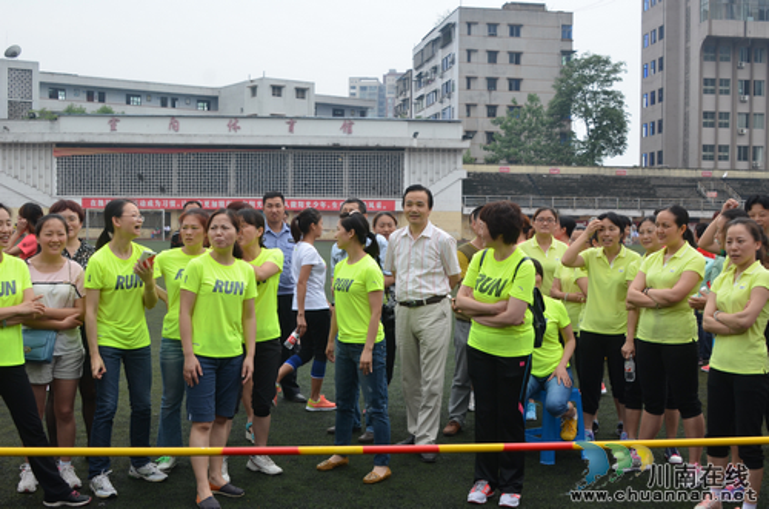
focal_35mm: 48
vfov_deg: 27.9
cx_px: 384
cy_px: 254
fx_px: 1023
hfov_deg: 41.2
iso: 200
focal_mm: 32
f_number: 8
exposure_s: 1/250
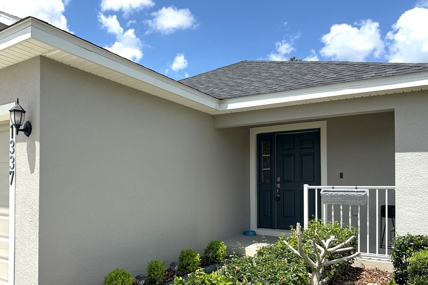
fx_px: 487
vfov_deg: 32.5
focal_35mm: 41
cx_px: 164
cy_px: 177
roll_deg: -0.4
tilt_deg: +1.7
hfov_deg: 47.1
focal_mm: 6.76
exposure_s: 1/6173
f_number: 1.78
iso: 80
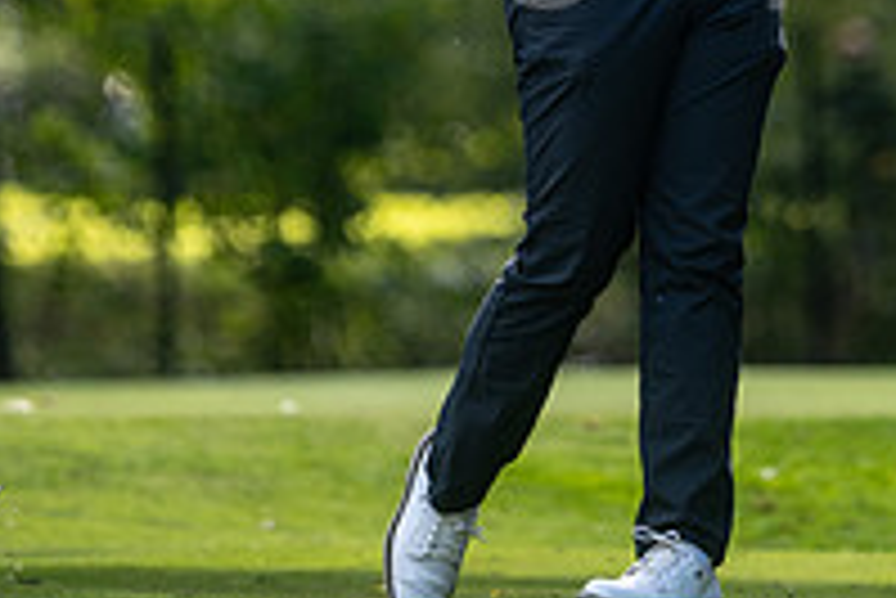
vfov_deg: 1.4
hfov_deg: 2.0
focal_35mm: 1015
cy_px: -270
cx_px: 552
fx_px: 25280
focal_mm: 300
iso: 400
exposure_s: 1/800
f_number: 4
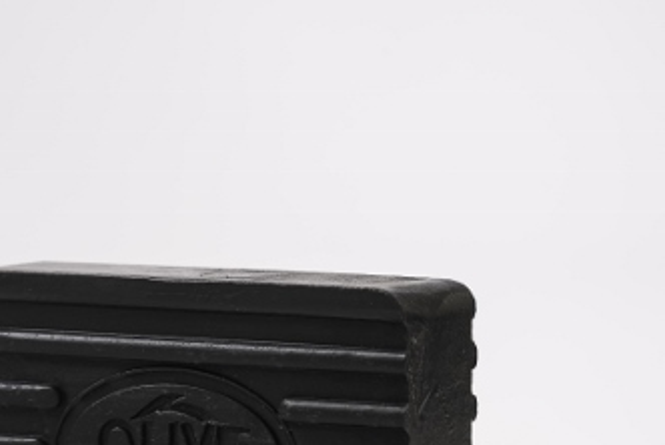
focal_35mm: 397
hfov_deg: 5.2
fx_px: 7340
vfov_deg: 3.5
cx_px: 184
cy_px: 519
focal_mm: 165
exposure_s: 1/640
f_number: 9
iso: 100
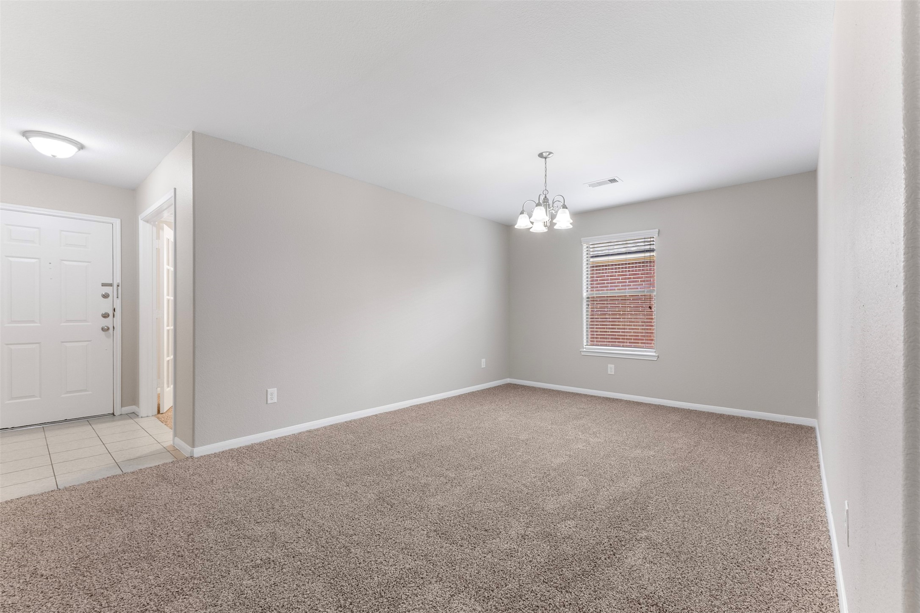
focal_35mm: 15
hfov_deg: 100.4
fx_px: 383
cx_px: 460
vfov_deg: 77.3
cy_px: 306
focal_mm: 10
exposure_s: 1/1.67
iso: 250
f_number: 9
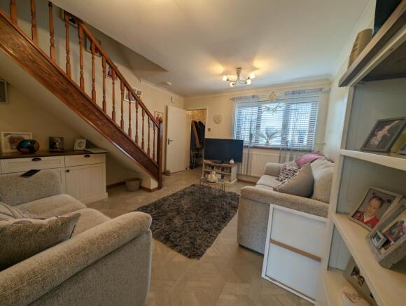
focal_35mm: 12
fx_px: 141
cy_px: 153
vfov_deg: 94.7
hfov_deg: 110.4
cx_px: 203
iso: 45
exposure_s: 1/100
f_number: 1.95
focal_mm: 2.23
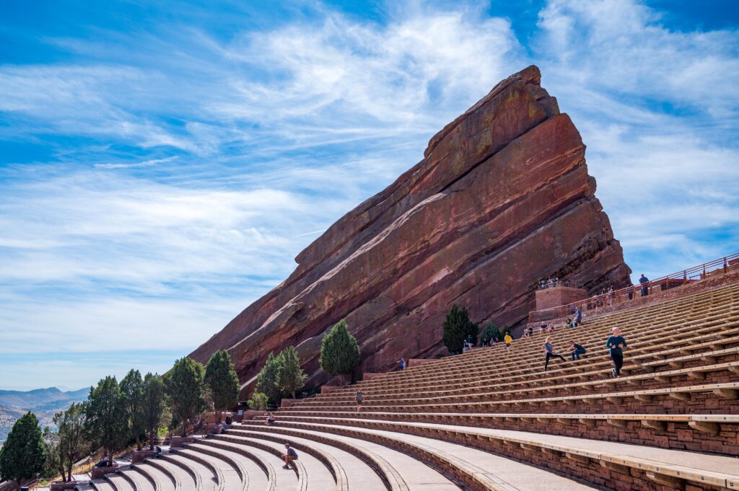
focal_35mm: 30
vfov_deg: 42.9
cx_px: 370
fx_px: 626
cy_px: 246
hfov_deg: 61.1
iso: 100
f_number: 7.1
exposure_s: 1/160
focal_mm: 30.5
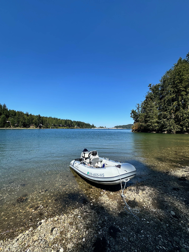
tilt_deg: +1.8
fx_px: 102
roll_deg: -1.6
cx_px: 94
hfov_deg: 85.7
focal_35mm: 14
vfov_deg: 102.1
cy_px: 126
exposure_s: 1/2257
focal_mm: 2.22
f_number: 2.2
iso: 40
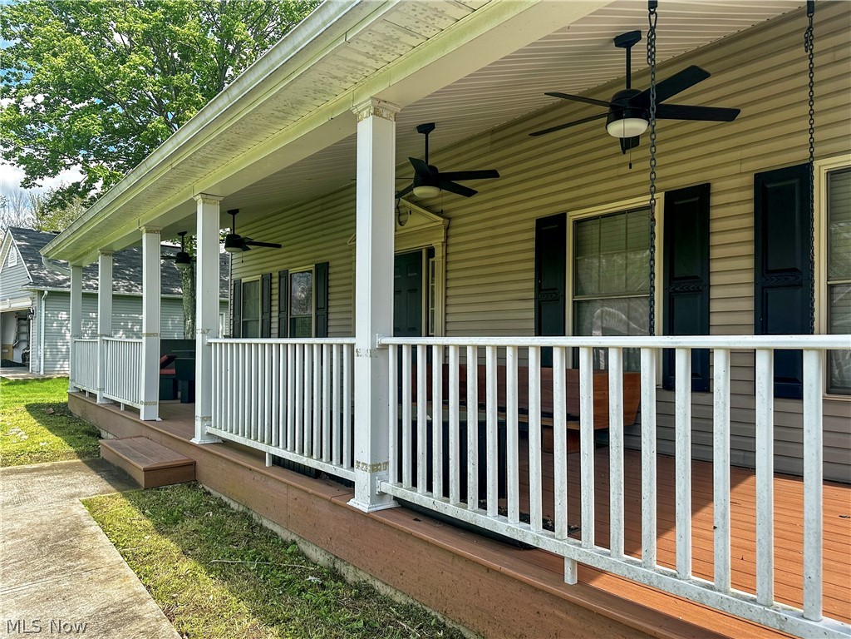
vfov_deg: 56.8
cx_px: 426
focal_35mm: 24
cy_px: 320
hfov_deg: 71.6
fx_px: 590
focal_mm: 6.86
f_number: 1.8
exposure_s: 1/1500
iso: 80
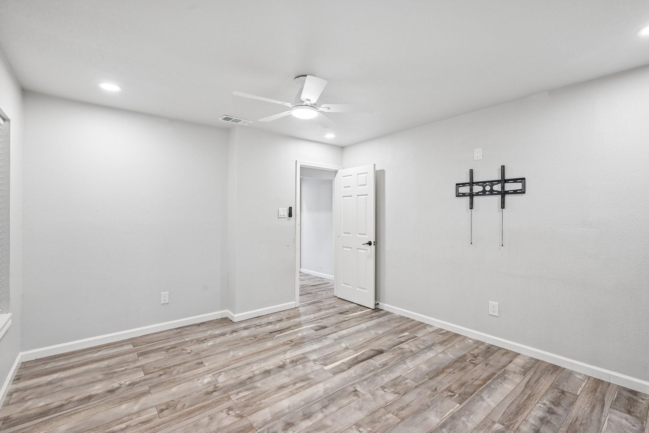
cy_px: 216
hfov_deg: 96.7
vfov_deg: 73.7
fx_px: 288
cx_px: 324
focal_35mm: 16
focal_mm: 16
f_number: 8
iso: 400
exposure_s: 1/15
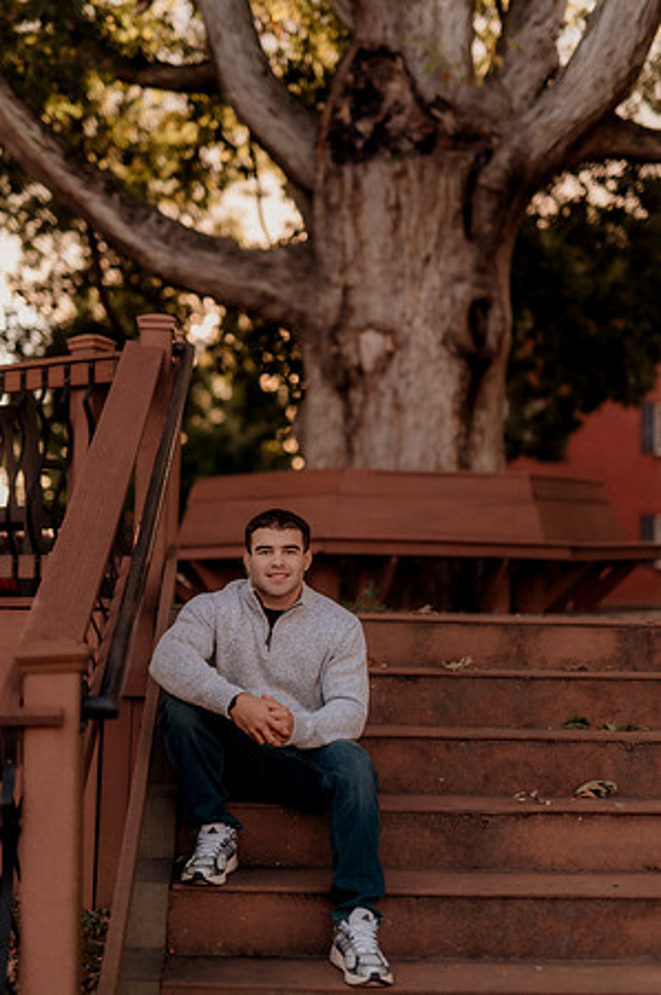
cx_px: 330
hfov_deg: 26.9
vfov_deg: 39.6
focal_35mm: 50
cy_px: 498
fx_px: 1380
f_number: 1.4
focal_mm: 50
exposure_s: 1/1000
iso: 250
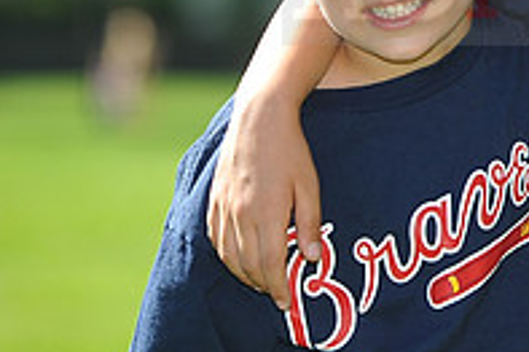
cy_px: -35
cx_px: 733
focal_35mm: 486
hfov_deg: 4.2
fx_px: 7135
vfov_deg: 2.8
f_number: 4.5
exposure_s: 1/640
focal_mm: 165
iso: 200
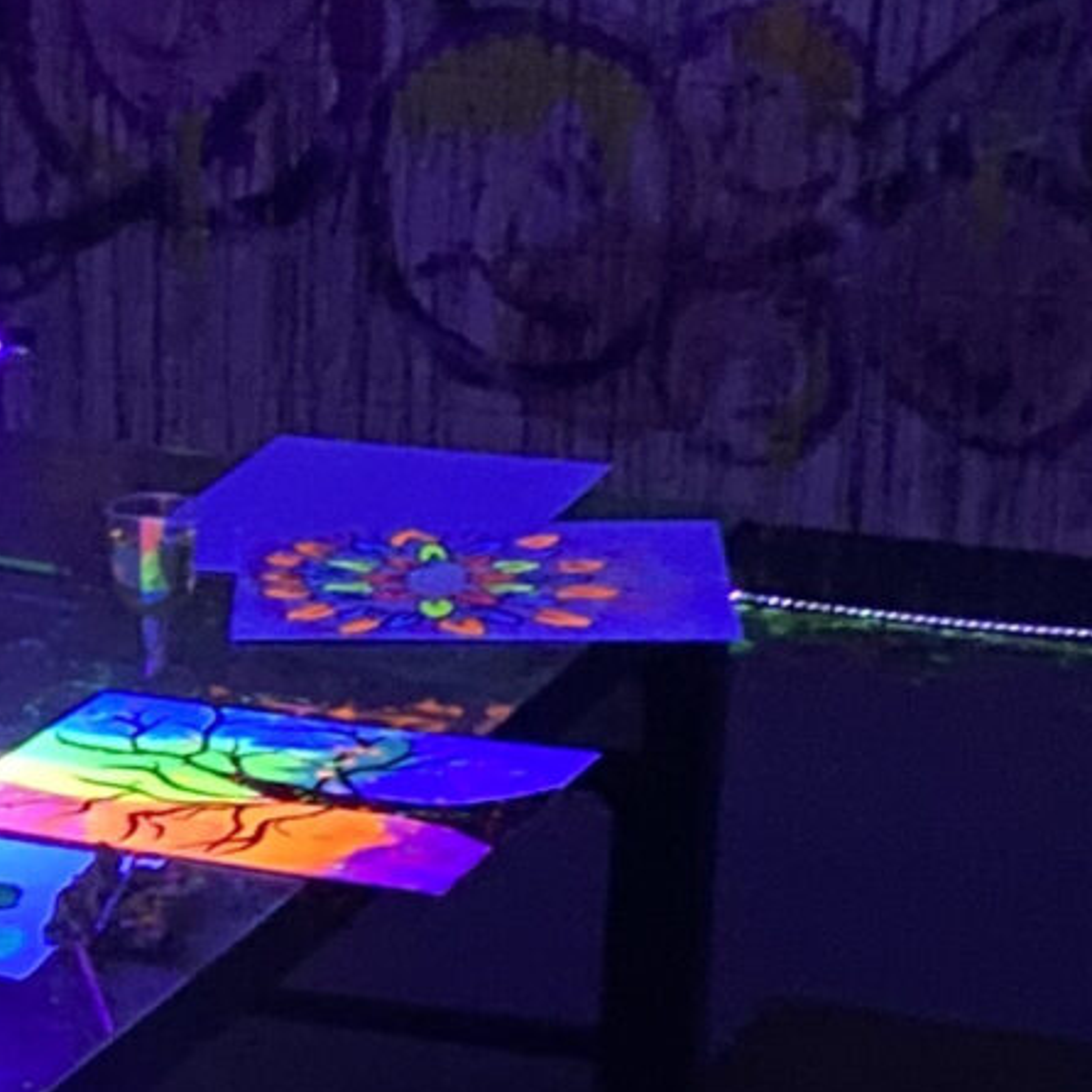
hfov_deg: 13.0
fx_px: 4711
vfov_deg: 12.9
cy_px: 1339
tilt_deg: -26.1
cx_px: -137
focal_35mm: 132
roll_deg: +1.6
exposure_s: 1/21
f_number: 1.8
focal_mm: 4.25
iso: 1000
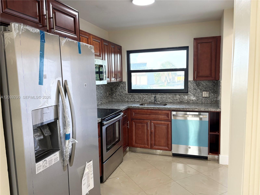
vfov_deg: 53.1
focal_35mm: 26
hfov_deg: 67.3
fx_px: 195
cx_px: 130
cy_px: 98
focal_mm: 5.96
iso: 125
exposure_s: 1/133
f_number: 1.6
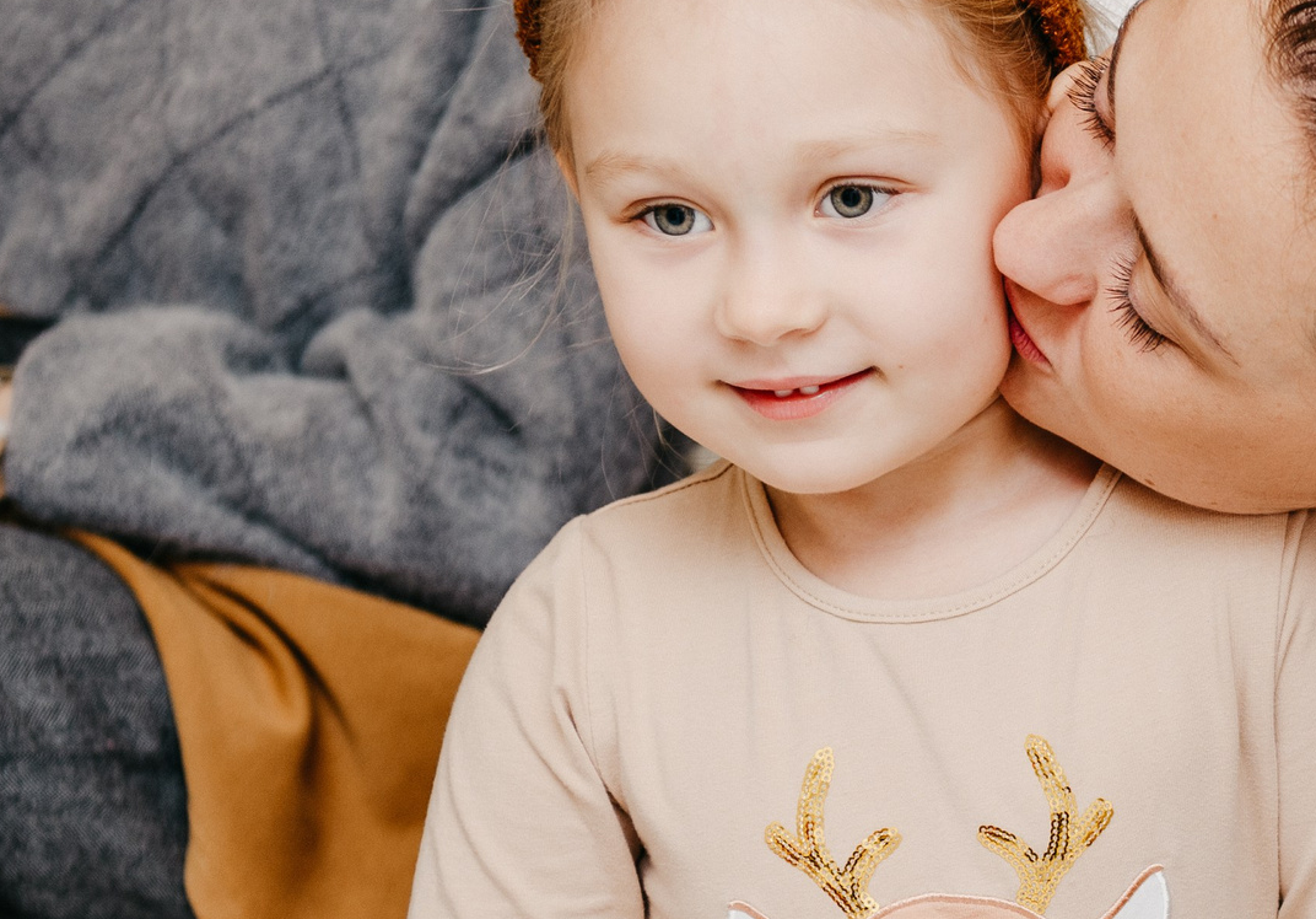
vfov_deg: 8.7
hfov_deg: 12.3
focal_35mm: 162
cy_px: 726
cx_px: 1381
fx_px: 6008
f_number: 4
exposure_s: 1/160
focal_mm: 60
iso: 250
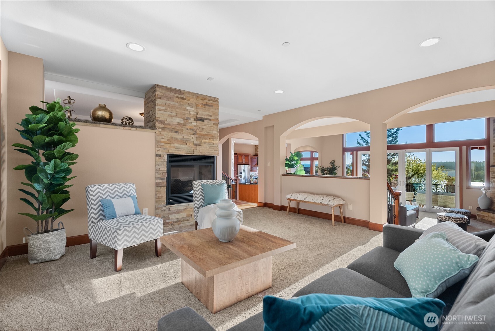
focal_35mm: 16
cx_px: 248
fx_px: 220
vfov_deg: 73.8
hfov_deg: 96.7
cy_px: 166
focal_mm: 16
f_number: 7.1
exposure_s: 1/20
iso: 640
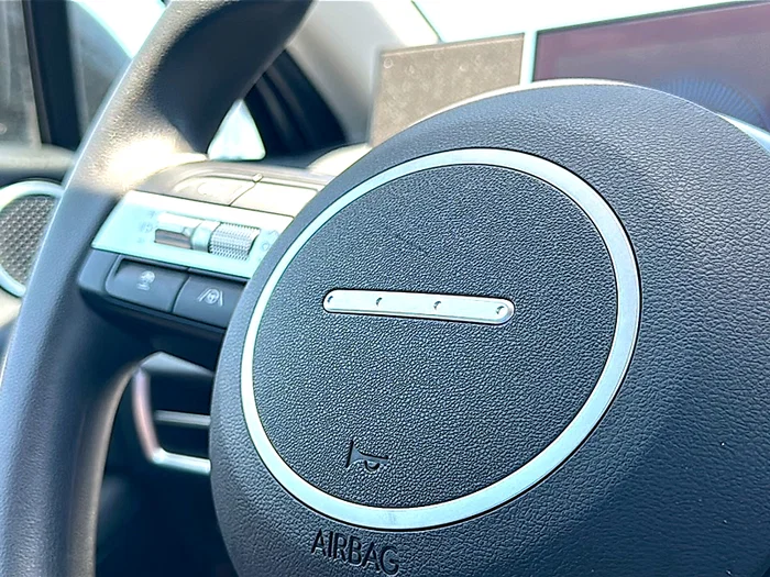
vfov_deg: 33.6
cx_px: 385
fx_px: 956
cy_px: 288
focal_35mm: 43
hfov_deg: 43.9
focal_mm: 6.86
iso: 80
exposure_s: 1/305
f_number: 1.78
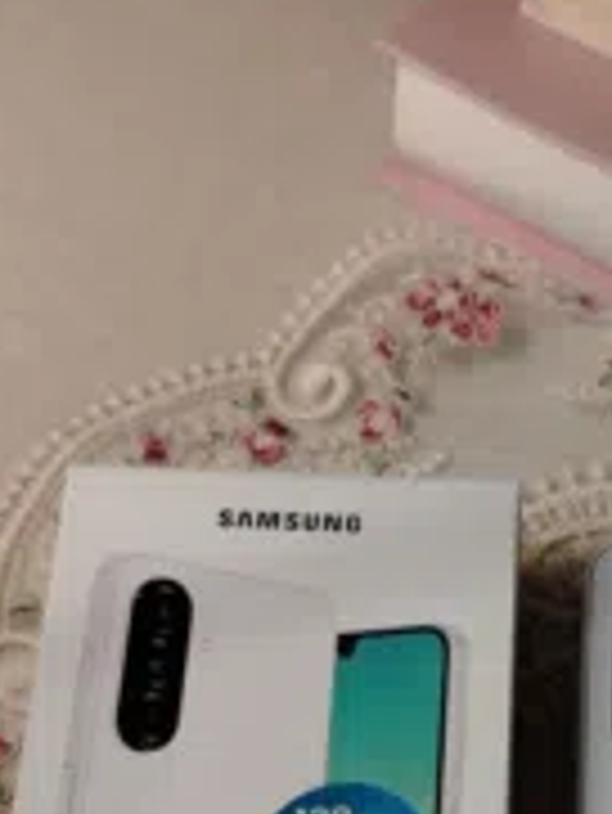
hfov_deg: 20.0
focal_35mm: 73
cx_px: 464
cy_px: 832
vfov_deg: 25.2
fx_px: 1719
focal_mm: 5.25
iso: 363
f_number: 1.75
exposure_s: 1/50
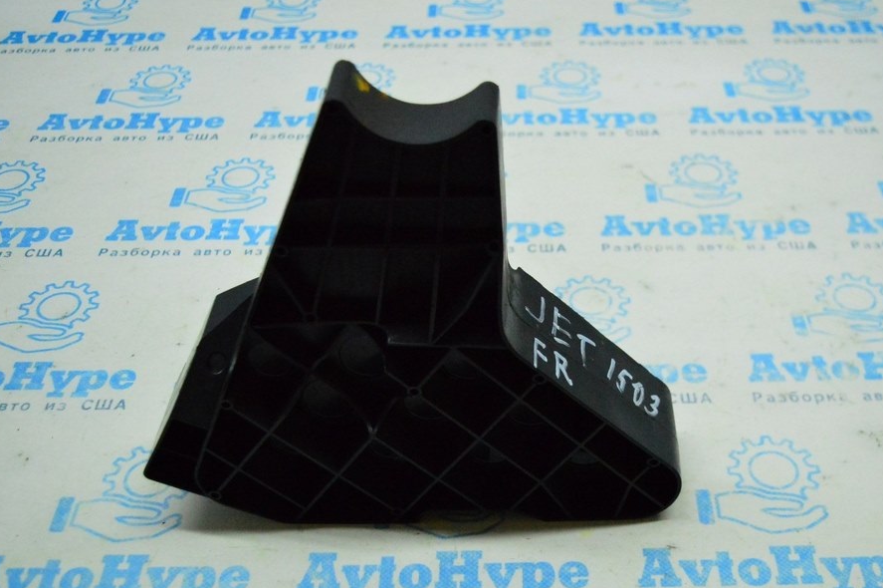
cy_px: 323
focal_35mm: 45
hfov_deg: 43.5
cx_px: 500
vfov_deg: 29.8
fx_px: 1103
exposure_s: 1/1000
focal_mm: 26
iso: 6400
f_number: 4
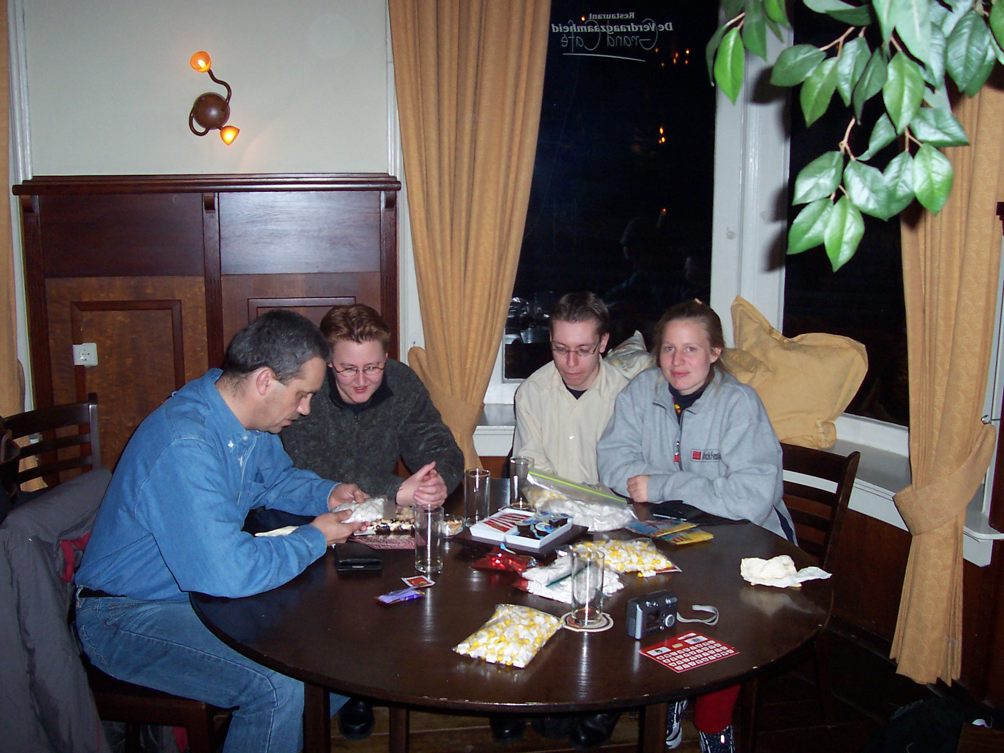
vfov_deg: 38.7
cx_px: 502
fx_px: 1073
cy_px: 376
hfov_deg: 50.1
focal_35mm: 37
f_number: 2.8
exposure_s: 1/60
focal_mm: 5.6
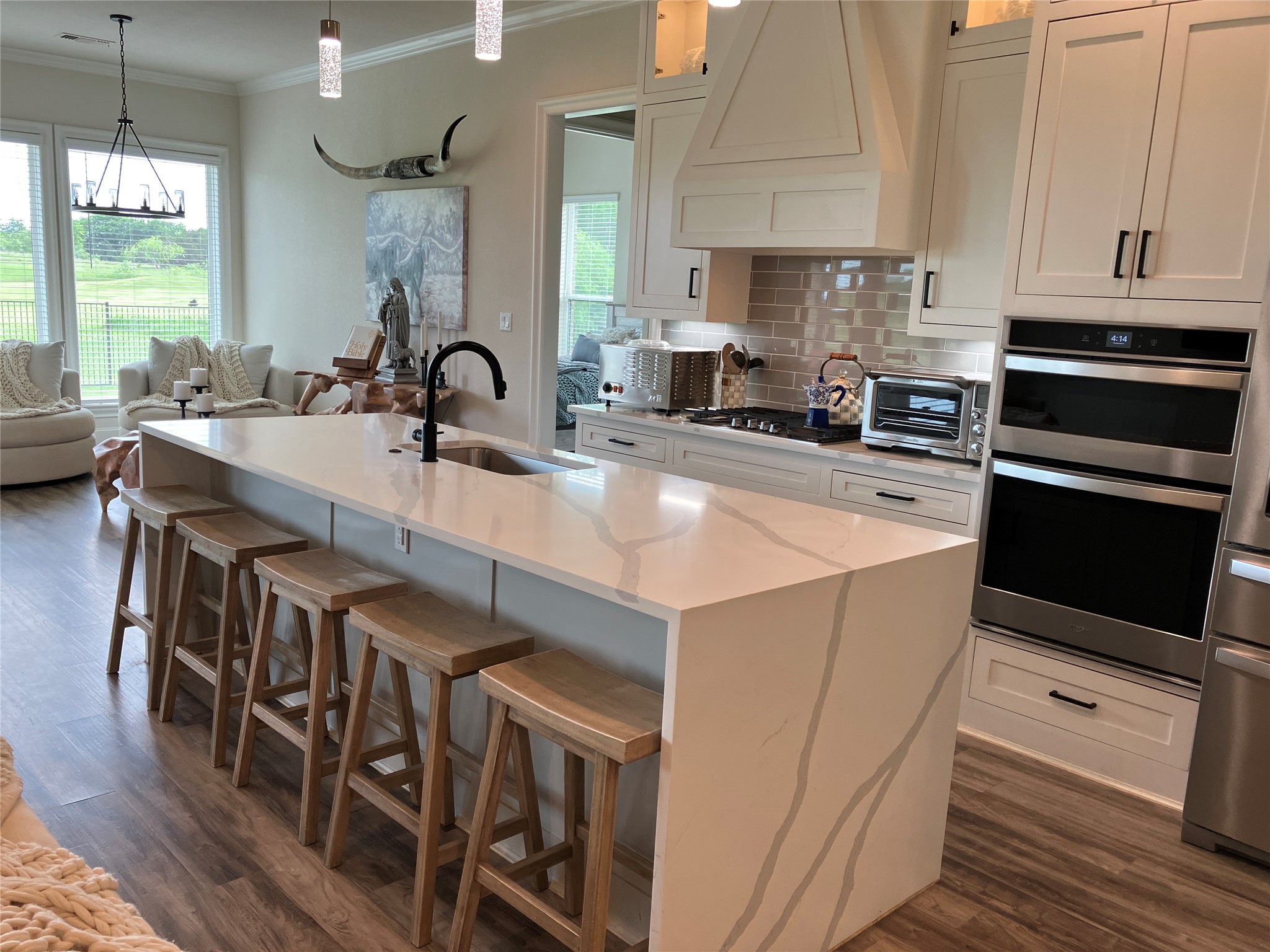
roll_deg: -1.9
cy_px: 476
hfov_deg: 63.4
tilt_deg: -9.6
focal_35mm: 28
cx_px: 635
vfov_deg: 49.7
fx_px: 1027
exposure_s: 1/120
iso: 80
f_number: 1.8
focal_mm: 3.99
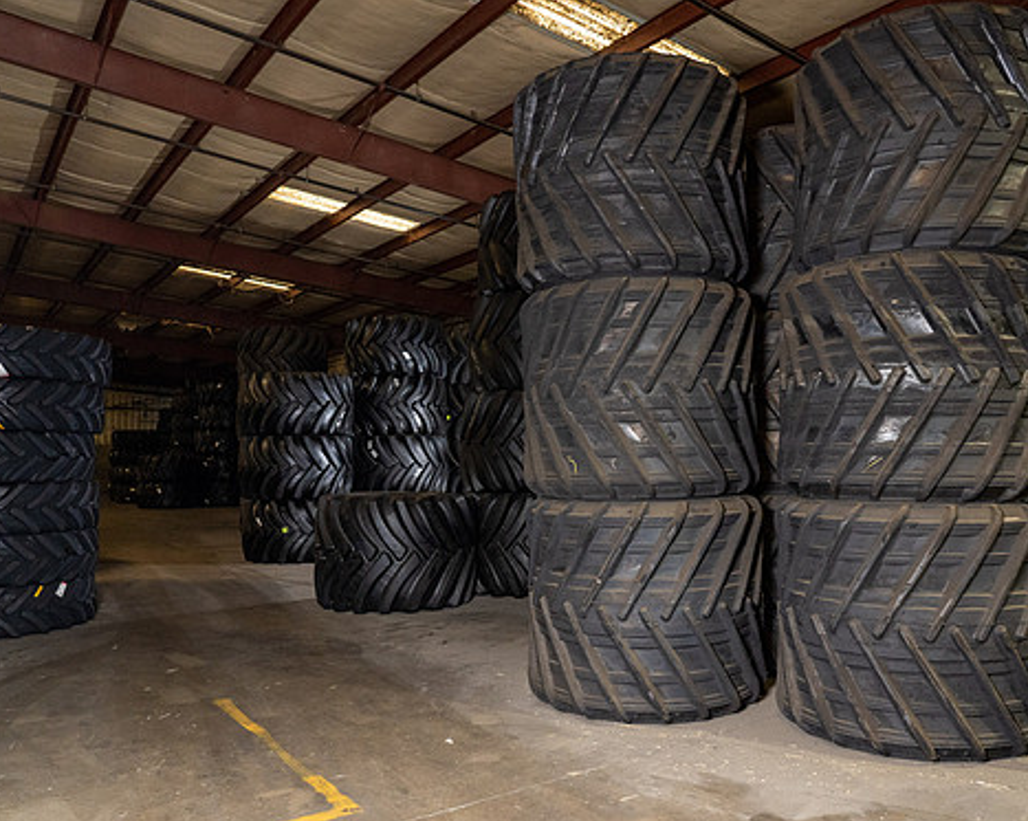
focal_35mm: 28
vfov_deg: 51.5
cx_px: 592
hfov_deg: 61.9
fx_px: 851
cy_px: 424
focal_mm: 24
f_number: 5.6
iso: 3200
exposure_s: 1/60
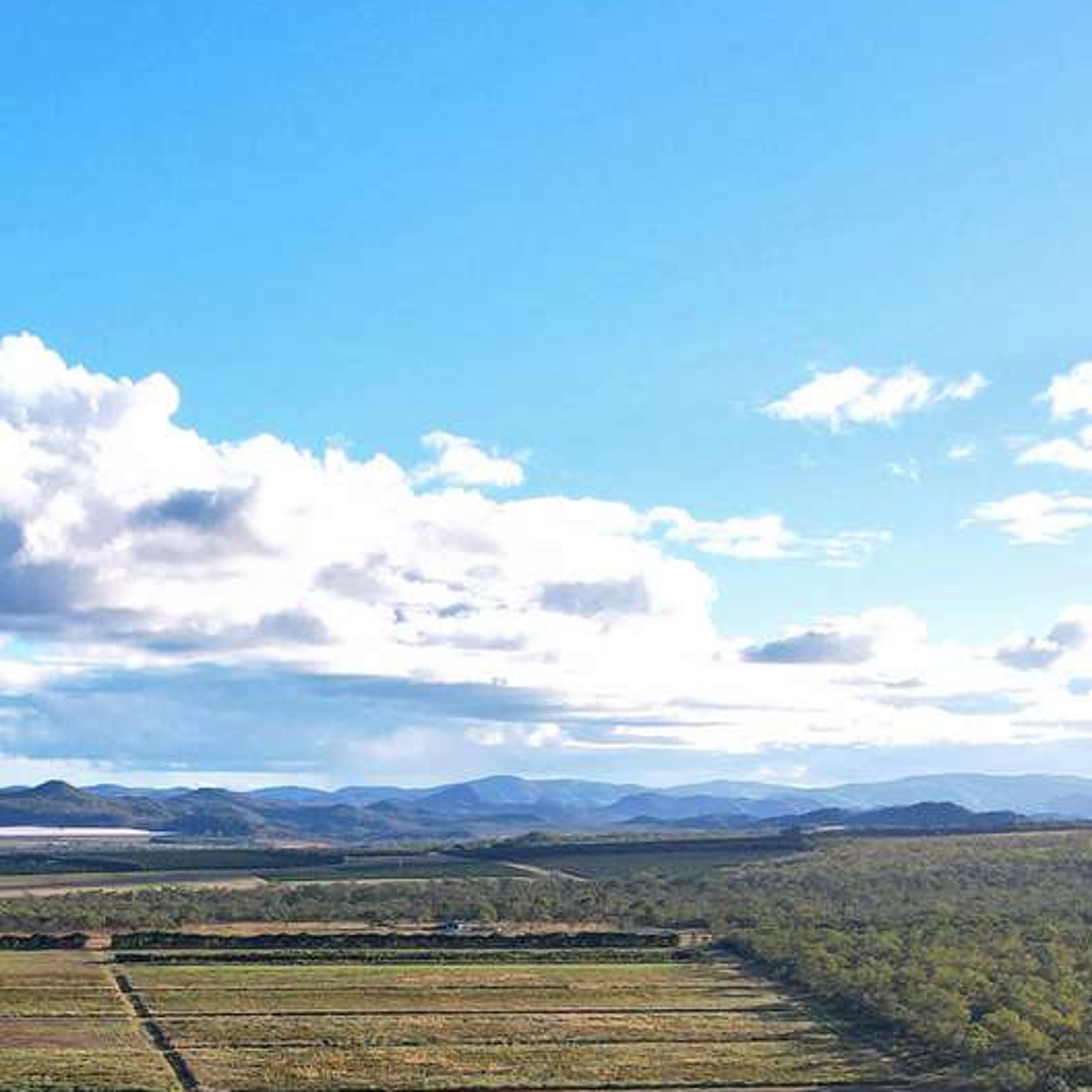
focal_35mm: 68
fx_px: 2427
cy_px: 933
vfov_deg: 24.8
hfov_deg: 24.8
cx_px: 165
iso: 110
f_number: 2.8
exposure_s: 1/1500
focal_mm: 8.38
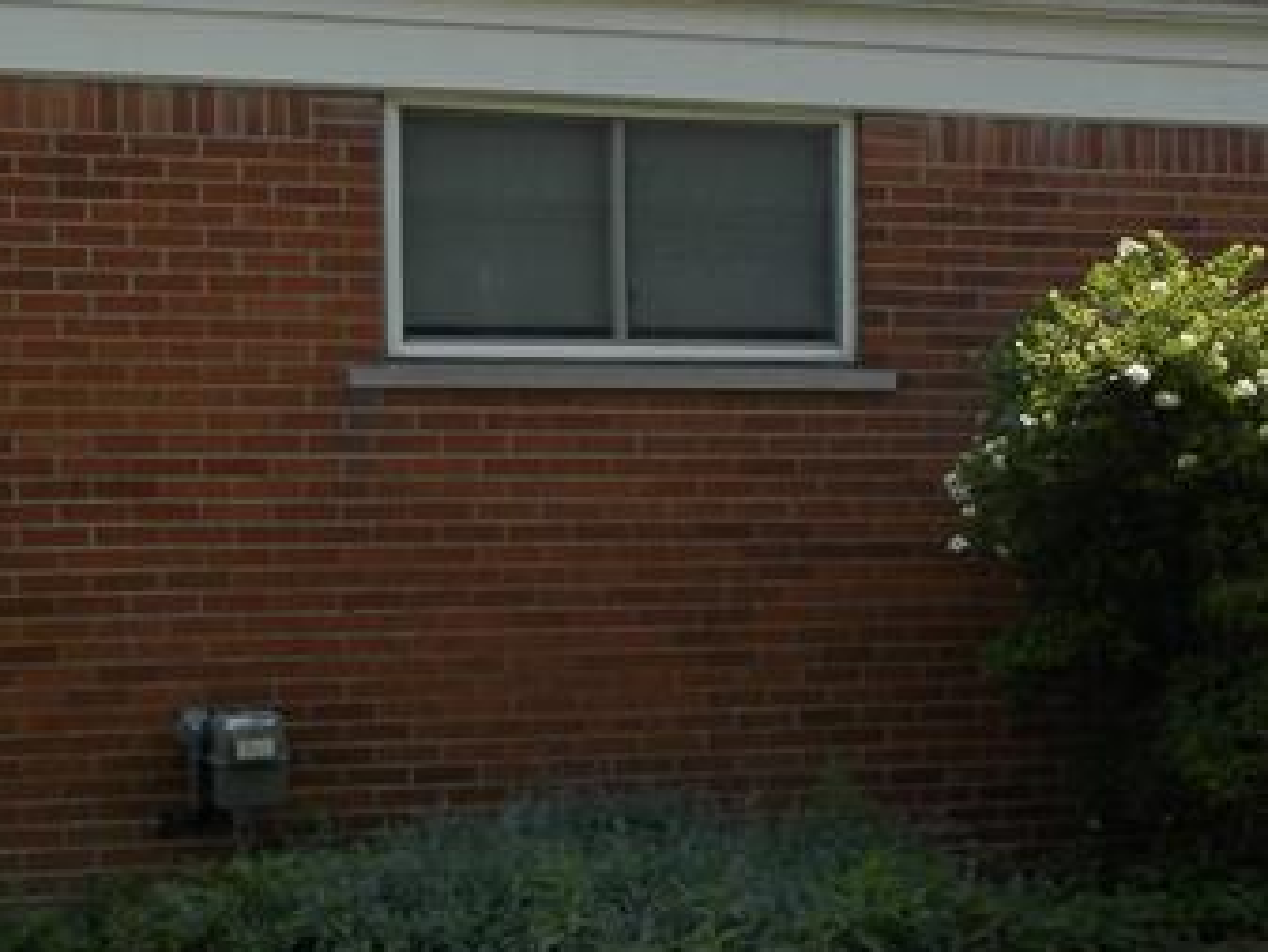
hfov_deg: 25.5
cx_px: 865
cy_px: 610
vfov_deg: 19.4
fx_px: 2785
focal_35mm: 76
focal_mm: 4.5
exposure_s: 1/800
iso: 80
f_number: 3.1
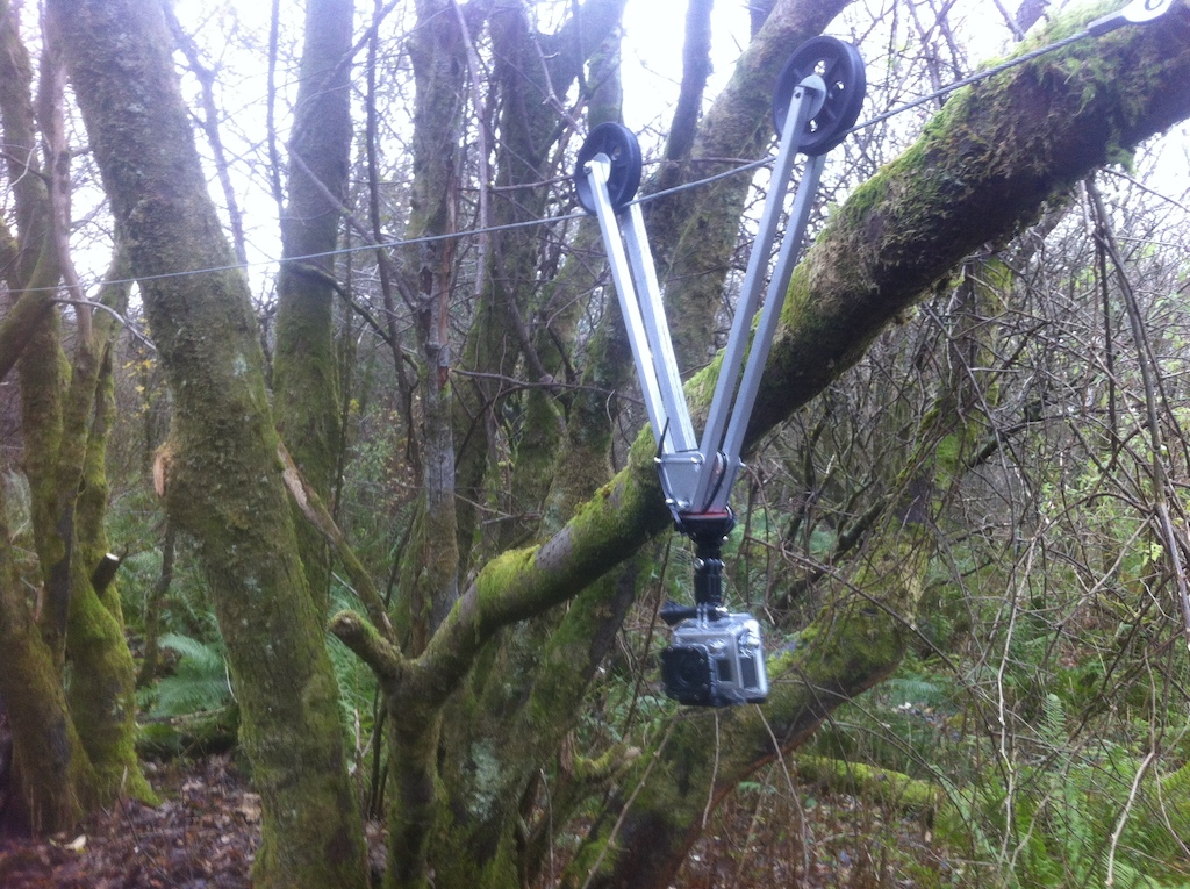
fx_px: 1202
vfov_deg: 40.6
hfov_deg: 52.7
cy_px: 444
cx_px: 595
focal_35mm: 35
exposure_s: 1/15
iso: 125
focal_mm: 3.85
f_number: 2.8
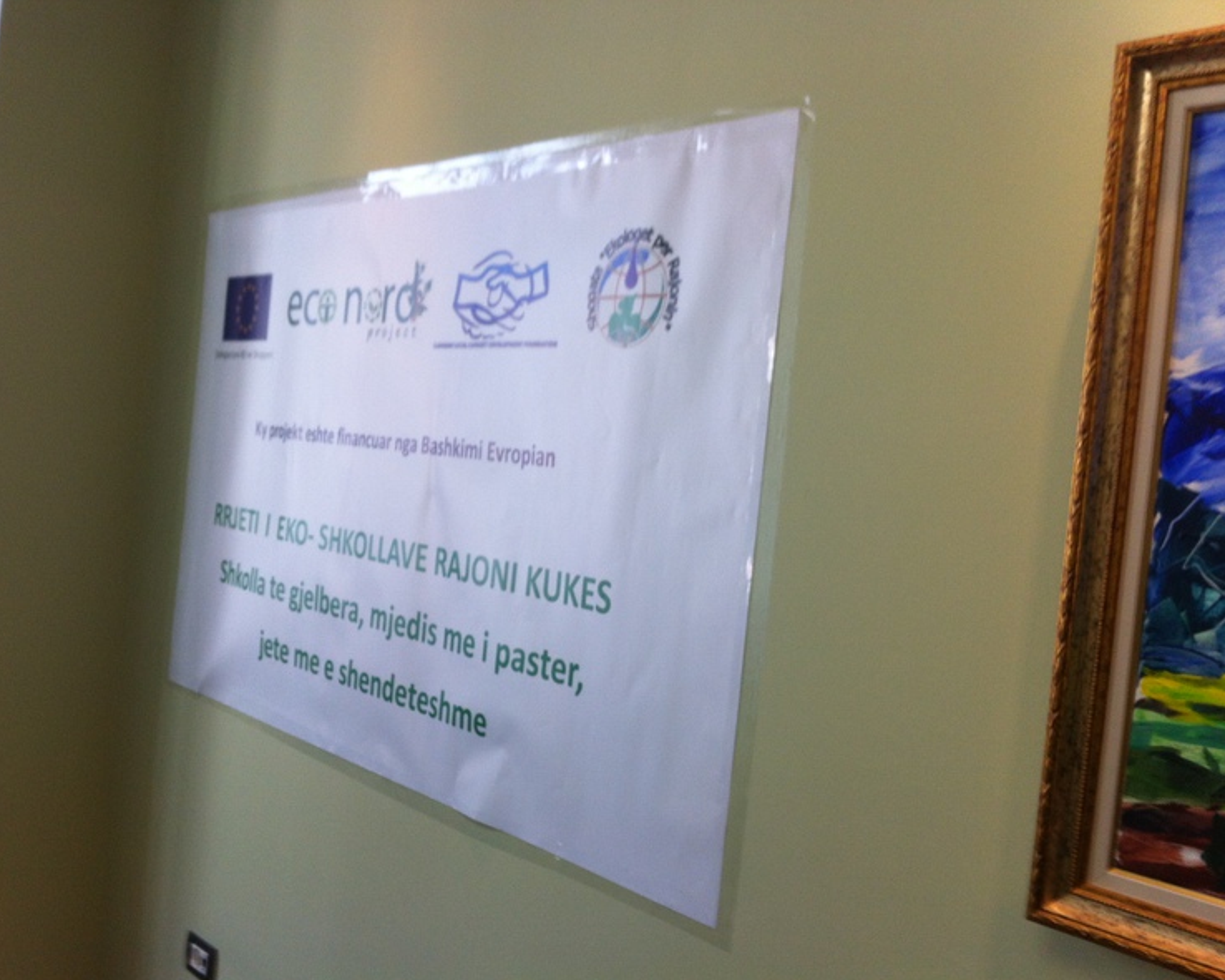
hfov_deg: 49.1
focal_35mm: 37
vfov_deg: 40.1
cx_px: 574
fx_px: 1341
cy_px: 495
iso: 80
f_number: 2.8
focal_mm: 3.85
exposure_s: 1/24
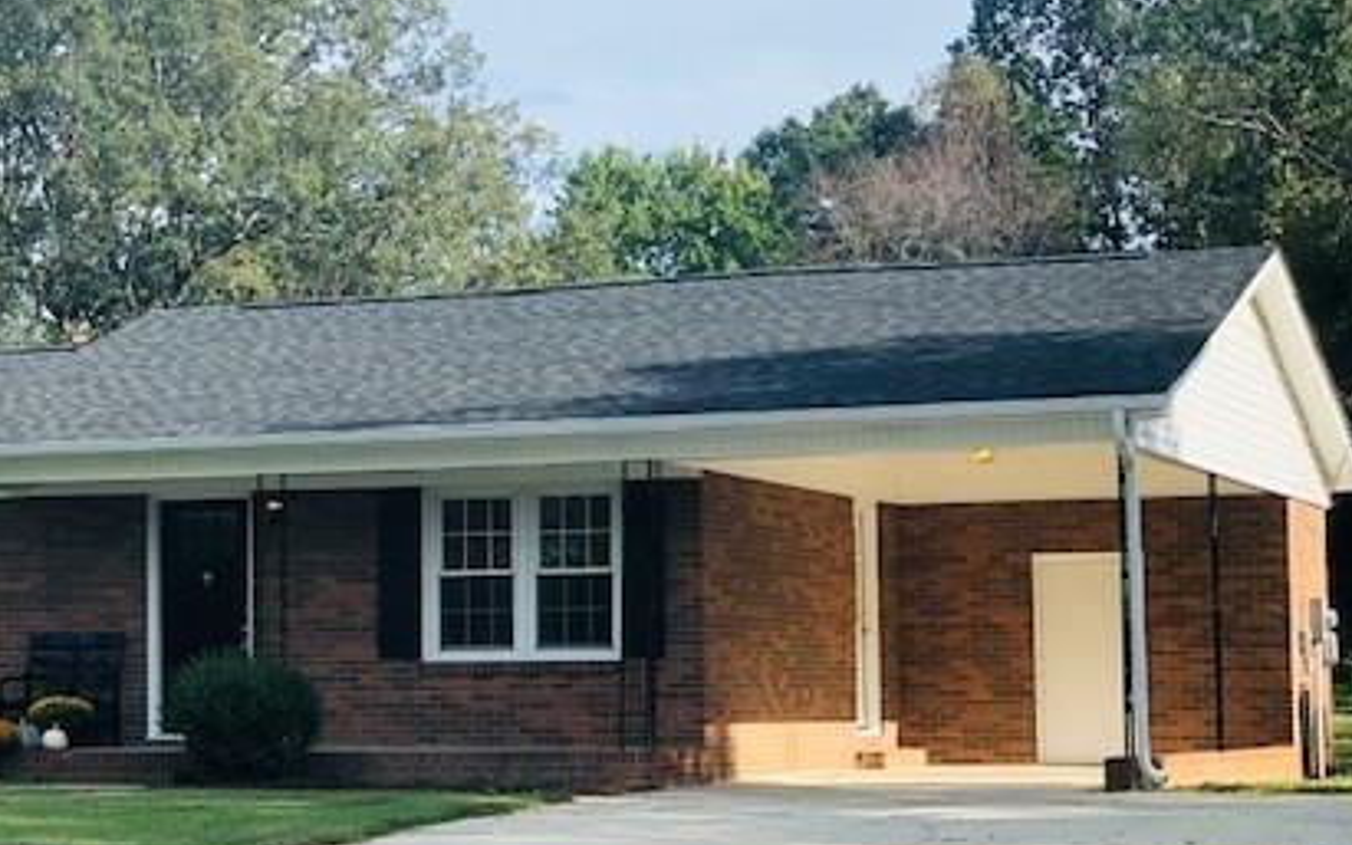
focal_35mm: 94
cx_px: 309
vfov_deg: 13.9
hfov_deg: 21.9
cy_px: 421
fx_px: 3464
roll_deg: -0.2
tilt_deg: +4.3
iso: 20
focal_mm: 6.6
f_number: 2.8
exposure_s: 1/505
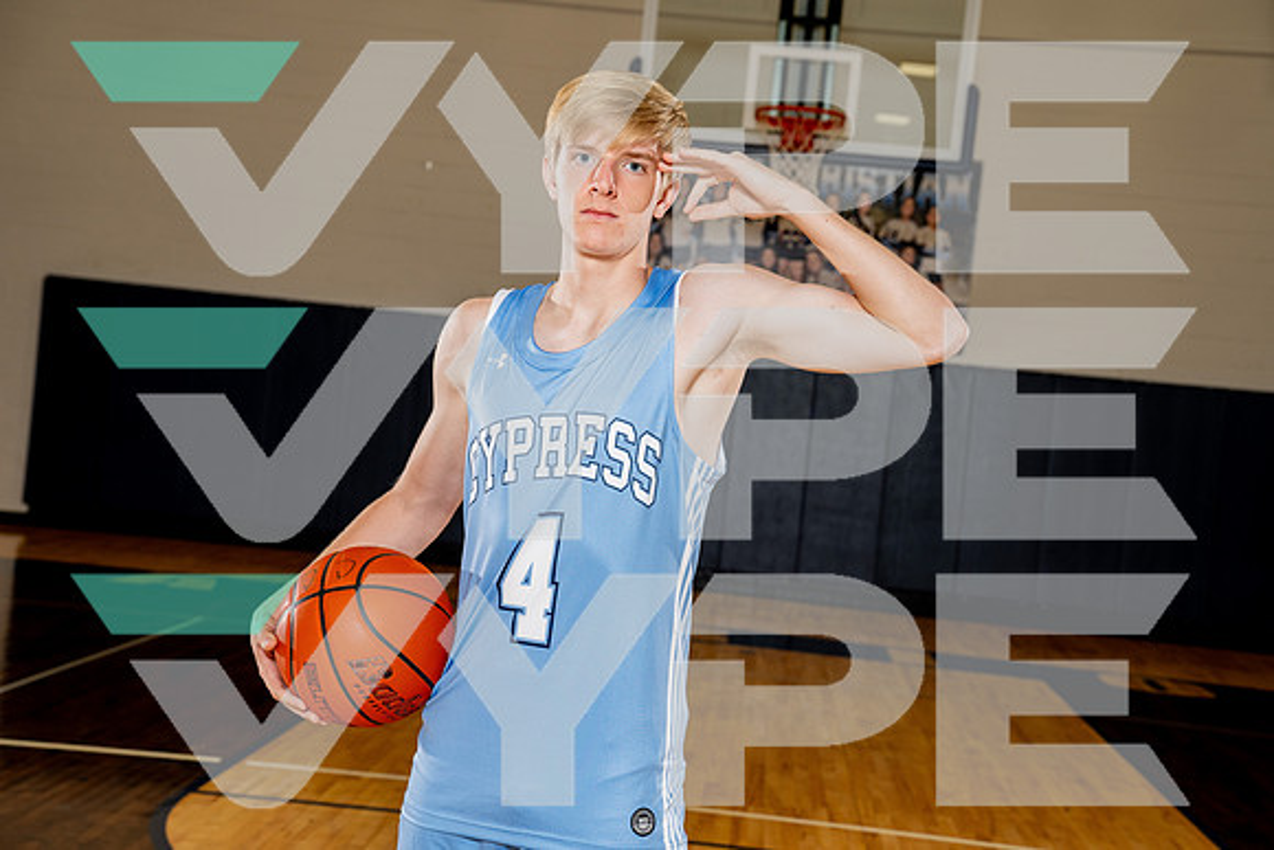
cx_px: 637
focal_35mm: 57
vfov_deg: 23.8
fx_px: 2018
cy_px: 425
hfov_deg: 35.0
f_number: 5.6
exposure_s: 1/250
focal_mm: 57
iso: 400
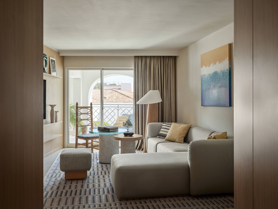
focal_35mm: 31
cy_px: 104
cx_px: 139
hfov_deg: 58.4
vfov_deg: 45.4
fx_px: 249
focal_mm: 38.9
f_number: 16
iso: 400
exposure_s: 1/1.59
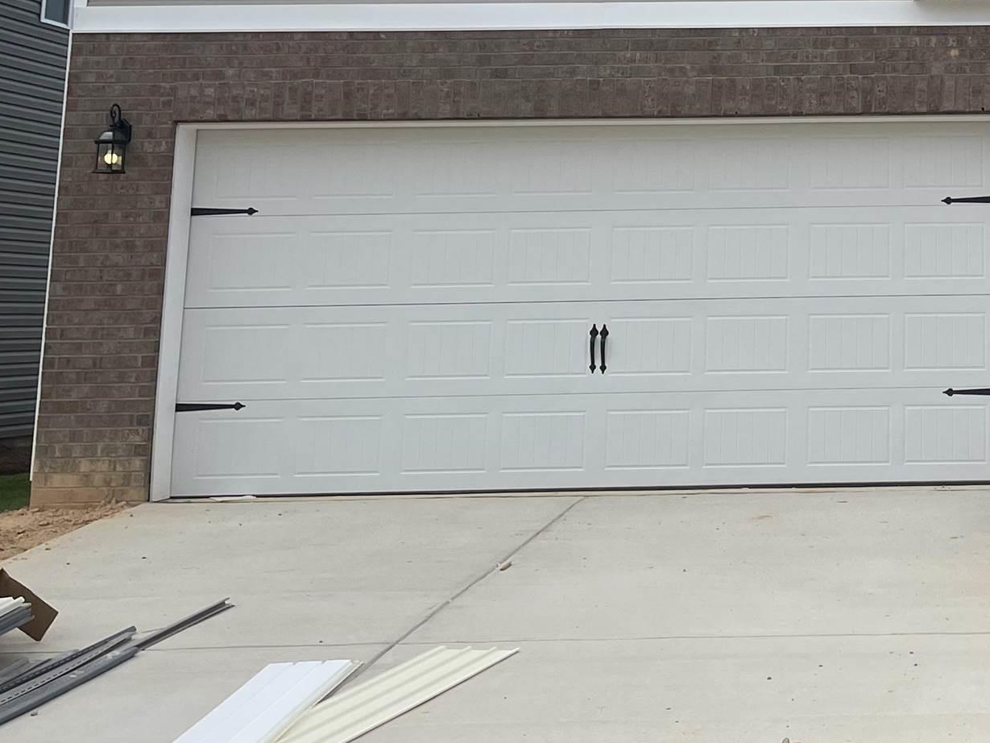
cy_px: -50
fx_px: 1859
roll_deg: +1.1
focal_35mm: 65
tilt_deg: +11.4
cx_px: 985
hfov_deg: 28.1
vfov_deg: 21.6
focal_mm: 4.2
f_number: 1.6
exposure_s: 1/5051
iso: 32
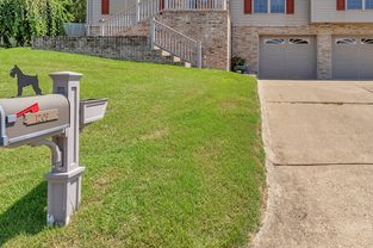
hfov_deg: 72.0
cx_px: 243
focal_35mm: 24
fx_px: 248
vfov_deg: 51.8
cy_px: 78
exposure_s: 1/2500
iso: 160
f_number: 2.8
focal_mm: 10
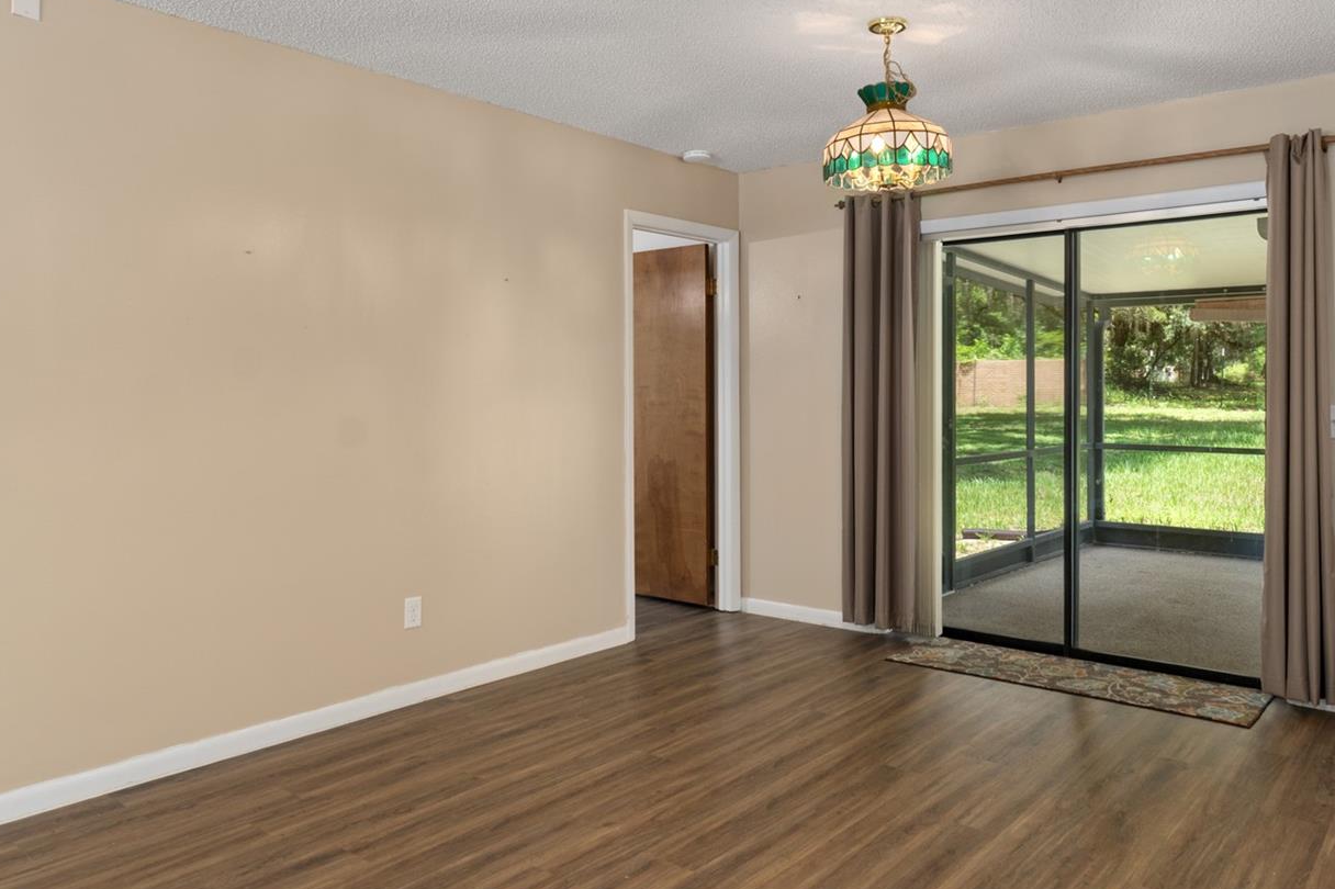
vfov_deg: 50.0
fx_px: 951
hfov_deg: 70.0
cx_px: 720
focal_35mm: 26
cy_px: 383
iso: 320
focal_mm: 13
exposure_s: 1/4
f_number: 8
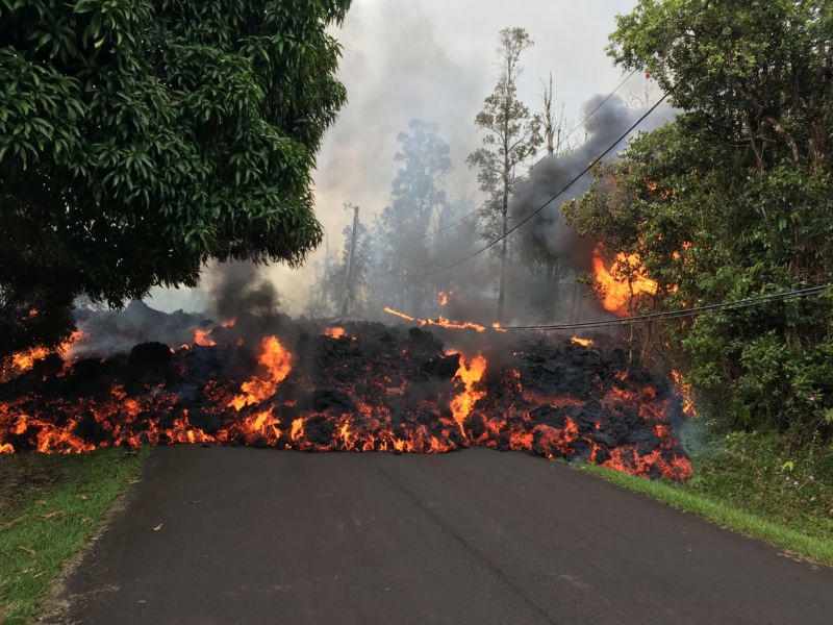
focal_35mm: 29
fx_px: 698
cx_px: 416
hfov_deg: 61.7
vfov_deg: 48.2
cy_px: 312
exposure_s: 1/425
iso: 25
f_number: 2.2
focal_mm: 4.15
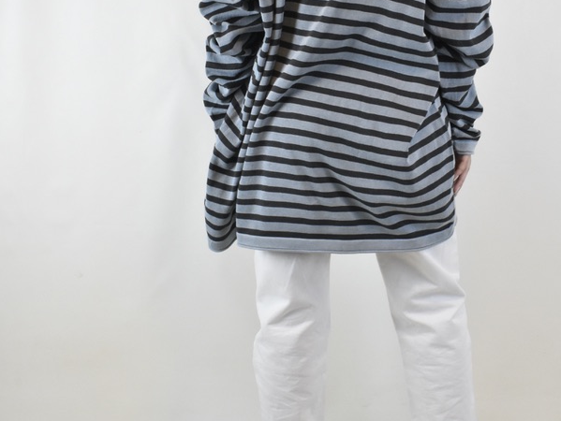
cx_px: 301
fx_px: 890
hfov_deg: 35.0
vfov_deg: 26.6
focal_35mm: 55
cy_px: 159
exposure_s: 1/30
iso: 1600
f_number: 16
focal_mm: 21
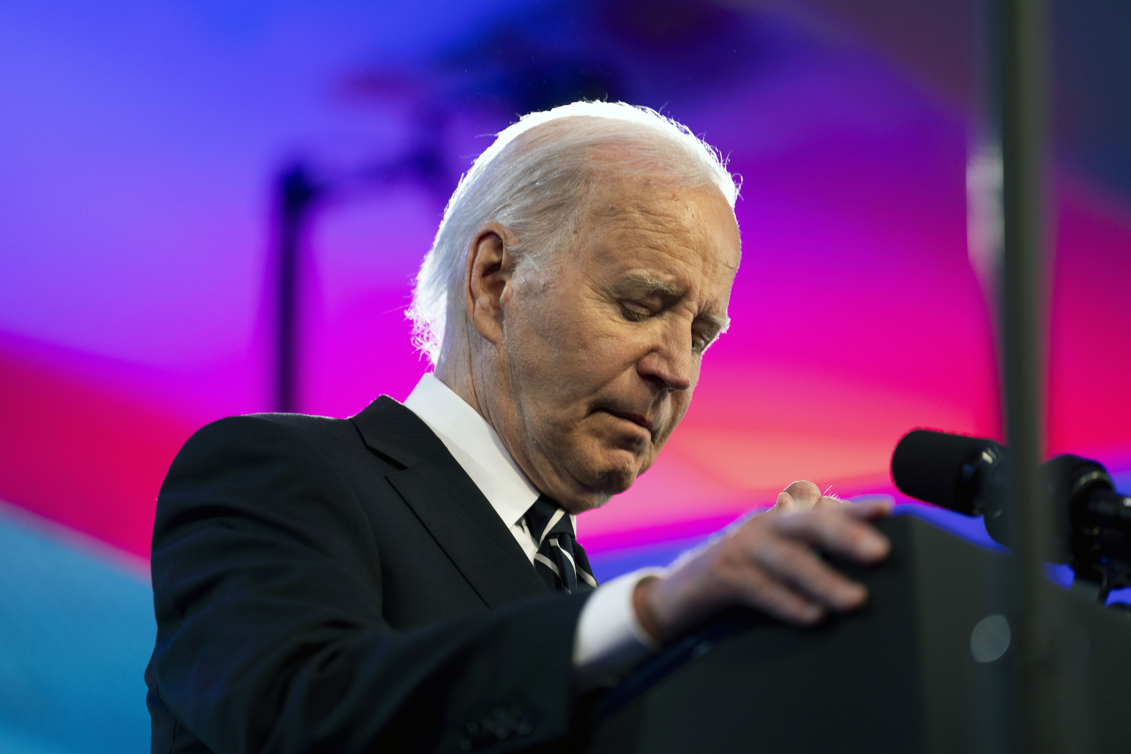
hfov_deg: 10.3
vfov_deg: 6.9
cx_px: 566
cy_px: 377
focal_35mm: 200
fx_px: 6283
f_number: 2.8
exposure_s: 1/200
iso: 1000
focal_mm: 200
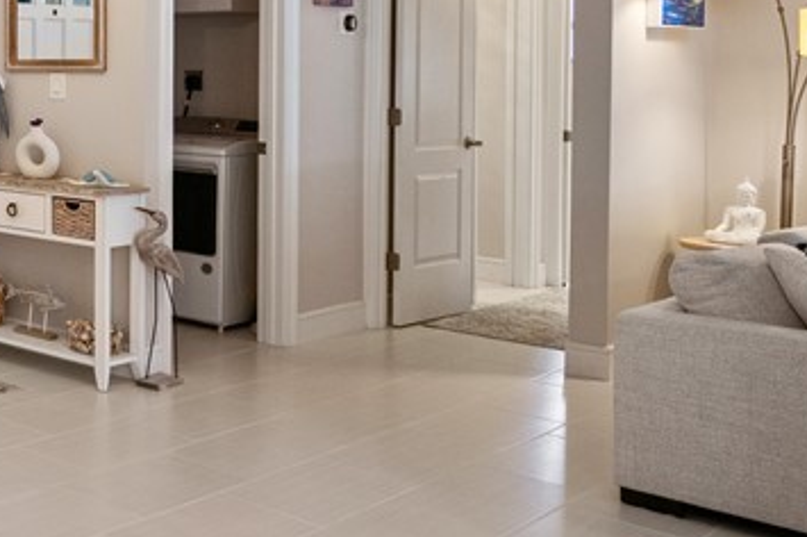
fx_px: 1097
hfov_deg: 27.7
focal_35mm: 49
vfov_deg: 26.5
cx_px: -400
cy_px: 52
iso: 400
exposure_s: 1/25
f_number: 8
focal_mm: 16
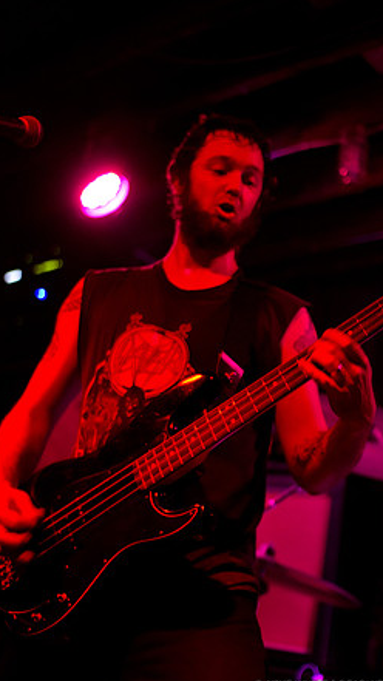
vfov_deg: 42.9
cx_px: 222
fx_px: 867
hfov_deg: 24.9
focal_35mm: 48
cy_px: 344
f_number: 1.8
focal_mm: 30
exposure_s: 1/80
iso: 1600
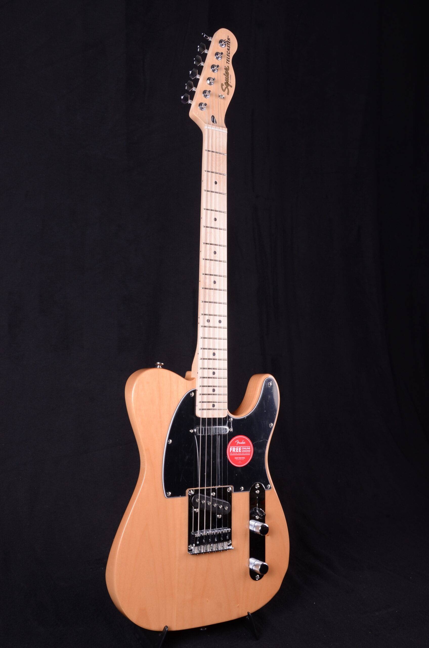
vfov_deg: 51.4
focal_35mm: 38
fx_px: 673
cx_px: 214
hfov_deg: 35.3
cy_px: 324
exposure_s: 1/200
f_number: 13
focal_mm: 25
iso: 200
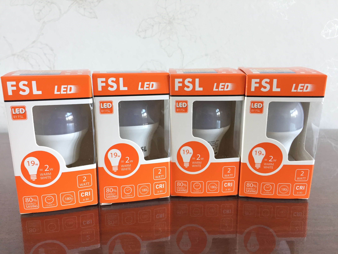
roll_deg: -0.9
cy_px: 127
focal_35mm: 29
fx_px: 283
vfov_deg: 48.2
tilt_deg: -12.6
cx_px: 169
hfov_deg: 61.7
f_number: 2.2
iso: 125
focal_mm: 4.15
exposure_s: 1/33
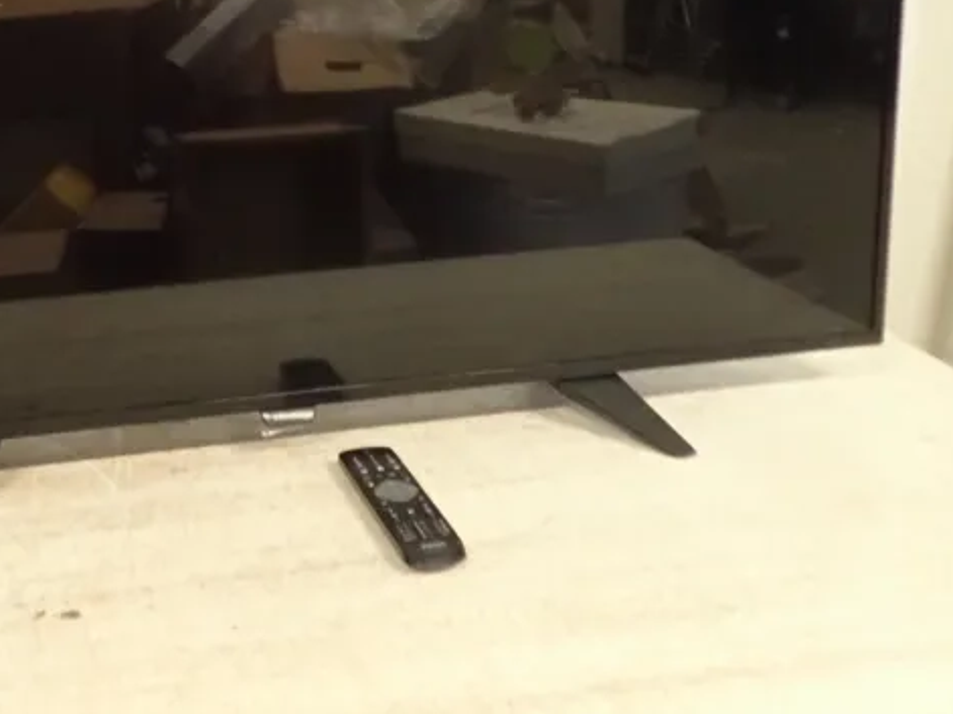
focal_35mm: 51
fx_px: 1404
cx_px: 214
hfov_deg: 36.4
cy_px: 131
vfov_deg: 27.9
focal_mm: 5.5
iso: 800
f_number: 2.3
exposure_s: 1/30
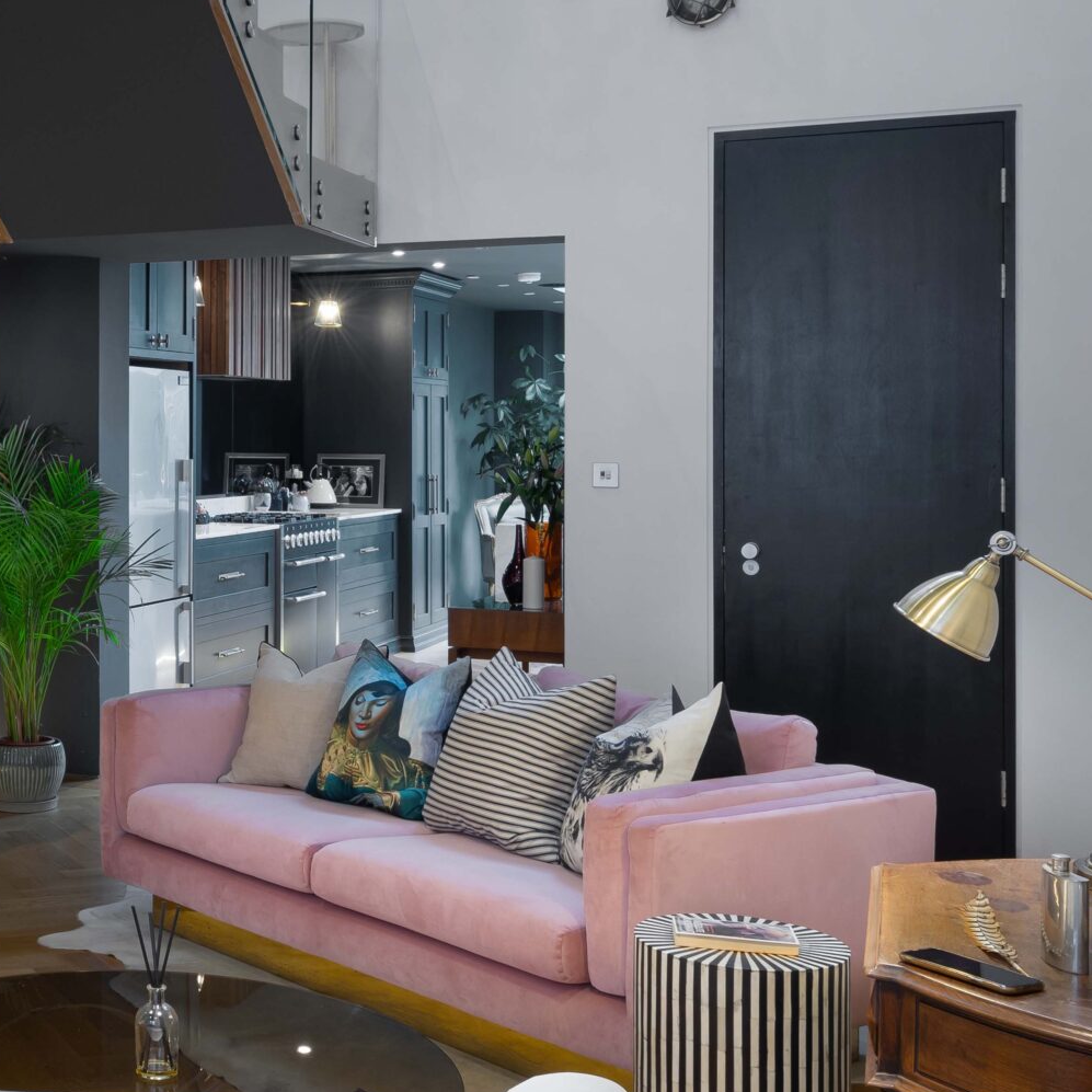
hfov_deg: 32.9
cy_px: 427
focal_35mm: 48
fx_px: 1713
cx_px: 36
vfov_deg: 35.2
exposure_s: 2
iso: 200
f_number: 11
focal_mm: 22
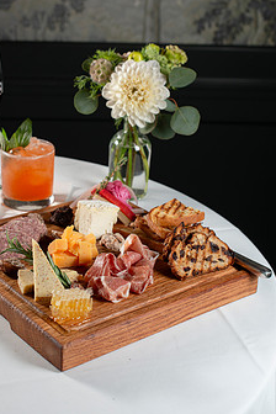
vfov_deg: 30.1
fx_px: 770
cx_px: 99
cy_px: 186
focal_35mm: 67
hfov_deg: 20.3
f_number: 5.6
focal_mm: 50
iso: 200
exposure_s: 1/200
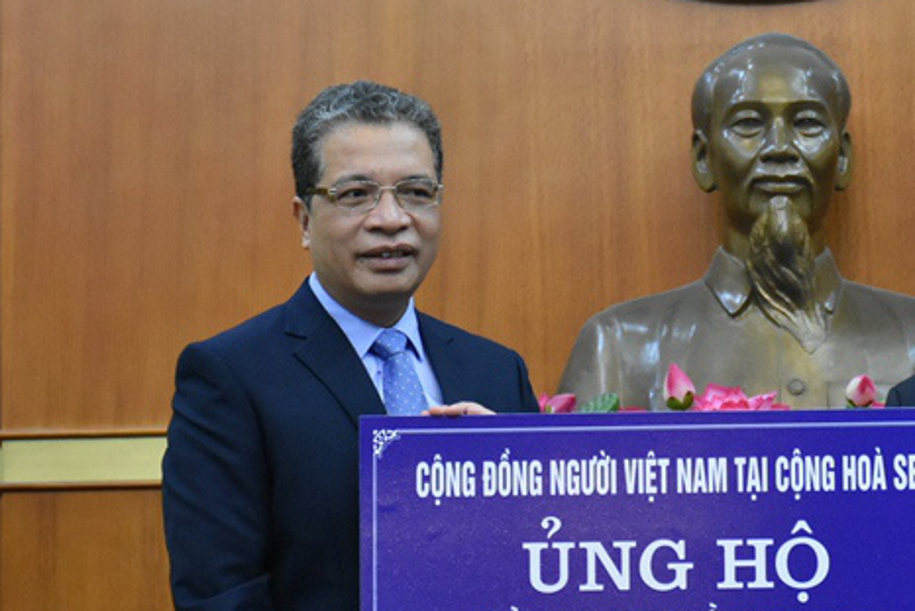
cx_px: 805
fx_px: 4119
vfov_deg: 8.5
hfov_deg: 12.6
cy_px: 344
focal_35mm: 162
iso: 3600
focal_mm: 56
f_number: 4.8
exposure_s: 1/60
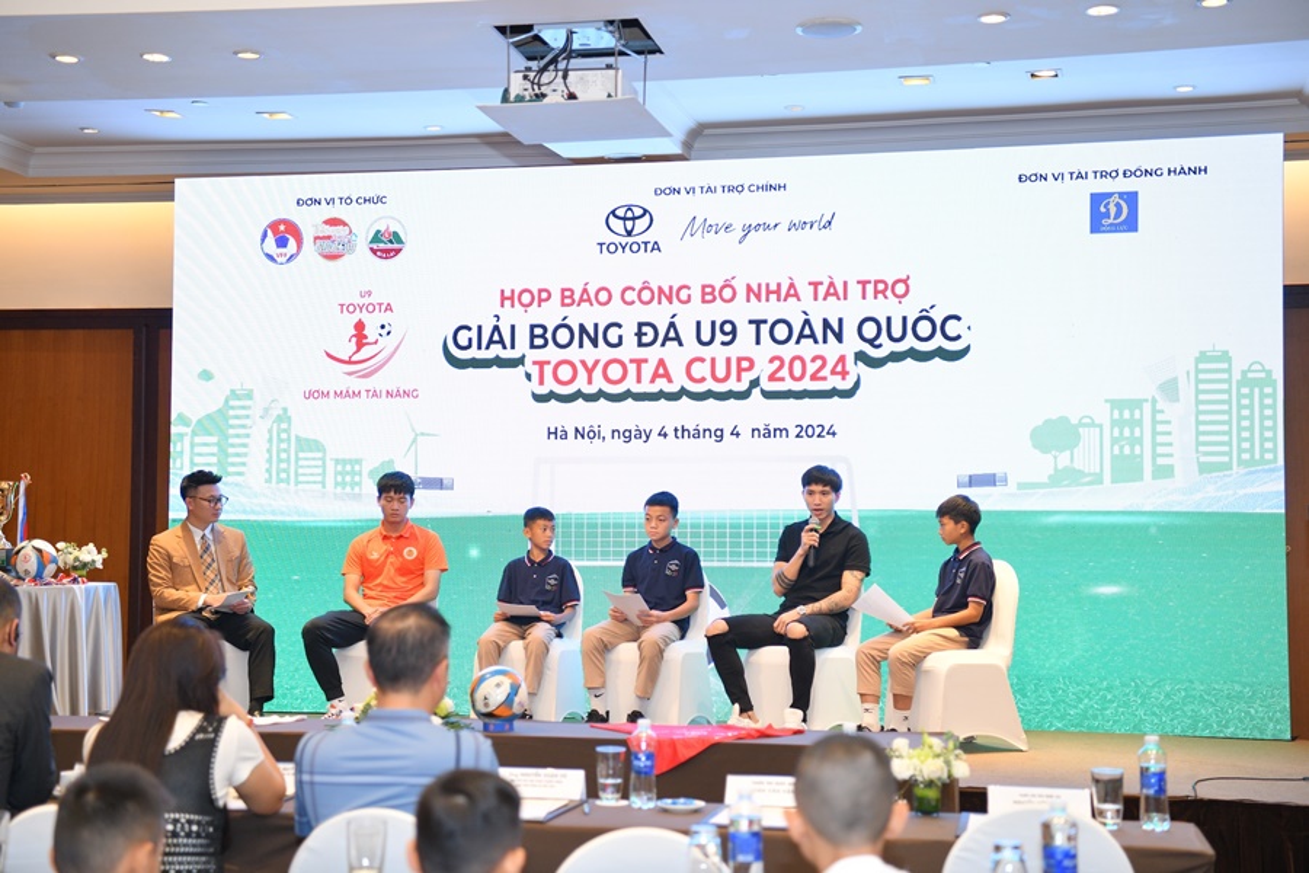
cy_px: 436
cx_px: 654
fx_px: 1891
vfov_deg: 26.0
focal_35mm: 52
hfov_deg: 38.2
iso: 800
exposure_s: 1/160
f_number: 3.2
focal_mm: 52
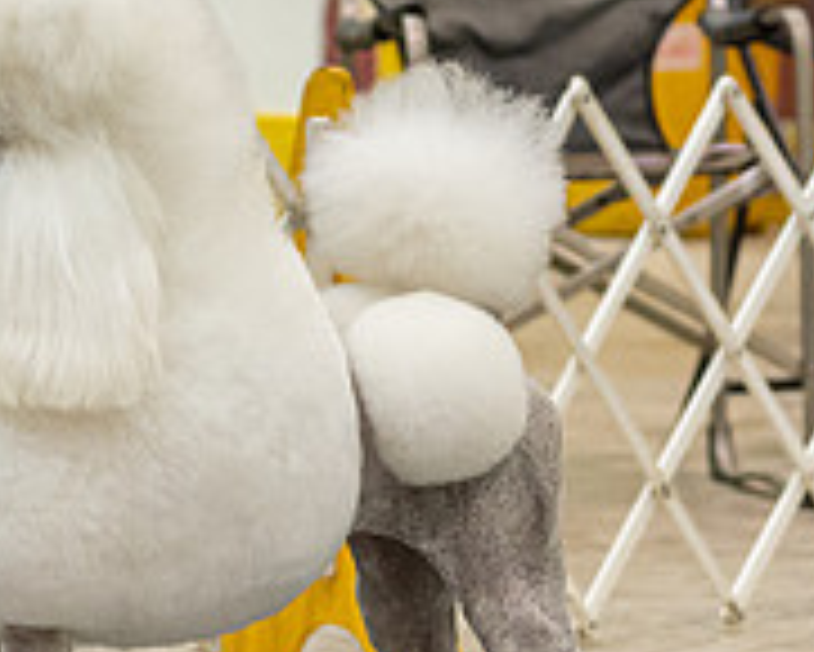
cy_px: 112
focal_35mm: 315
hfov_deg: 6.1
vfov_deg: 4.9
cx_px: 25
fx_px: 7593
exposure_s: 1/250
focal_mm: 90
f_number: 4
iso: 3200
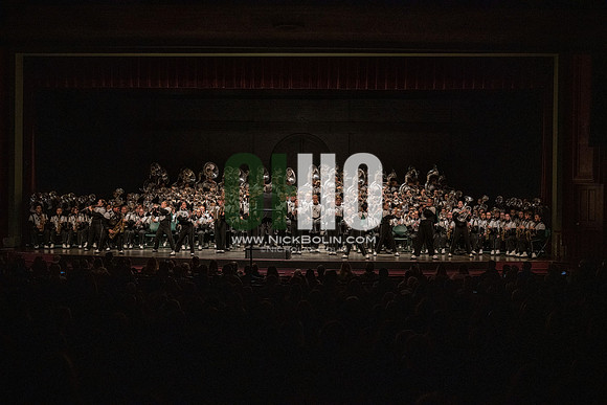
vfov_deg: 27.0
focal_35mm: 50
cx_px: 304
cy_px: 202
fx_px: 843
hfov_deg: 39.6
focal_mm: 50
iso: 5000
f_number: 4
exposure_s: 1/640
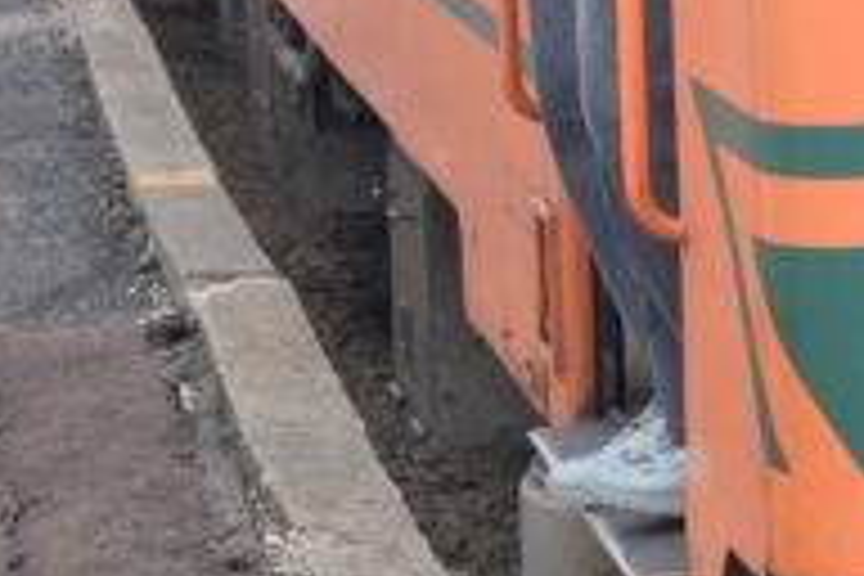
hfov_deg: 10.1
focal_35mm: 197
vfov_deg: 6.8
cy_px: -533
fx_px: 4728
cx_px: 1354
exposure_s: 1/120
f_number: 4
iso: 250
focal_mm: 24.8
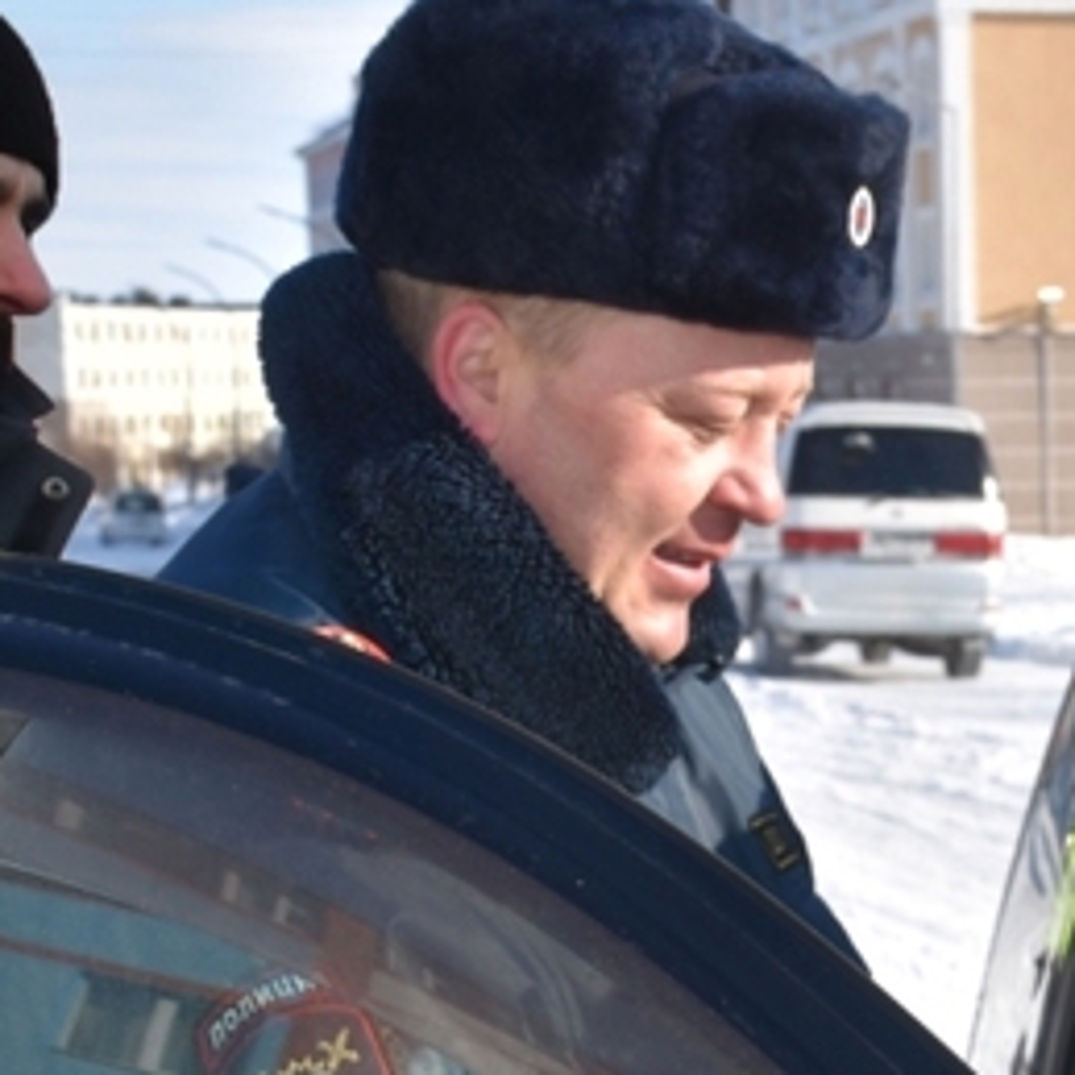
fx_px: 4427
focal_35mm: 126
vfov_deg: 13.8
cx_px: 1079
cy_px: 905
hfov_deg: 13.6
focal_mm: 32
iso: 100
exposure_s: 1/250
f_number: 7.1
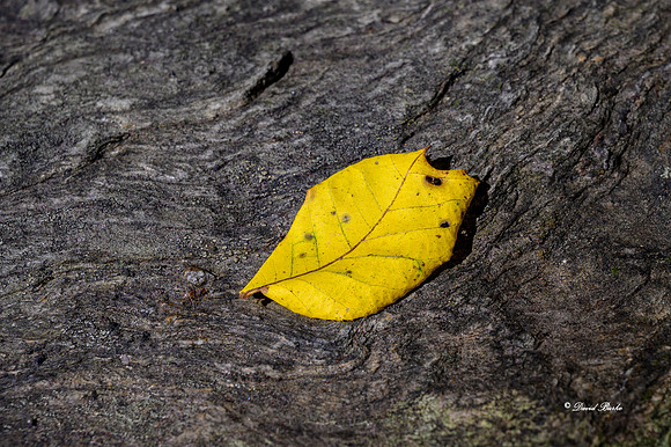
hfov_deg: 23.8
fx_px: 1592
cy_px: 183
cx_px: 409
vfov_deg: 16.0
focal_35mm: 85
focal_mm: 70
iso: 50
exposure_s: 1/15
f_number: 11
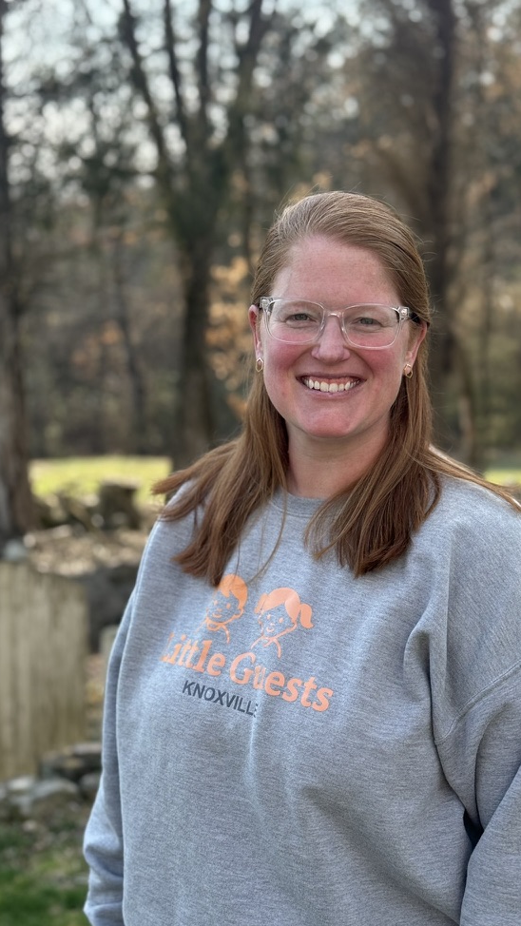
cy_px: 454
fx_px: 1351
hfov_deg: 21.8
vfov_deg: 37.8
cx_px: 303
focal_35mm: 55
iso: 80
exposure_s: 1/1484
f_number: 1.78
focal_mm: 6.76
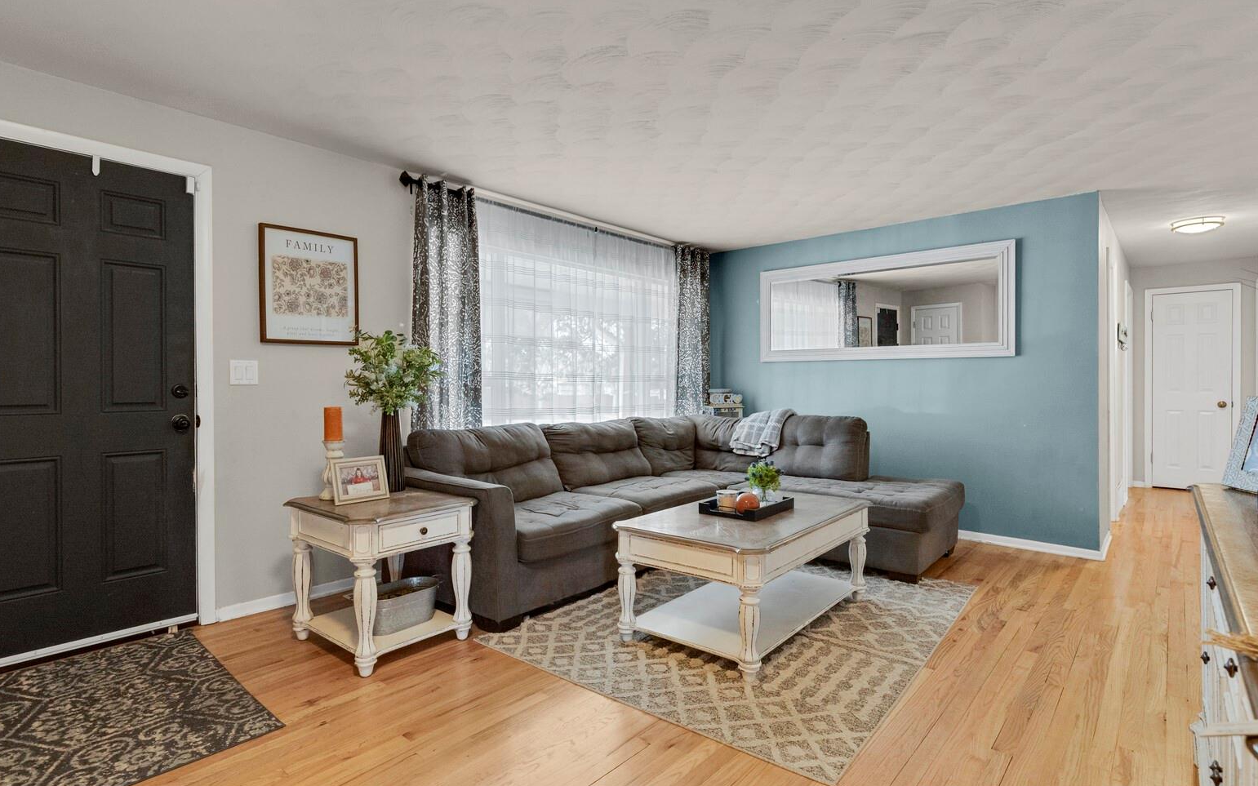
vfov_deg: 65.0
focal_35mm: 18
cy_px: 389
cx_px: 619
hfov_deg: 91.1
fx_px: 617
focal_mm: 17
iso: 4500
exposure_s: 1/20
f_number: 8
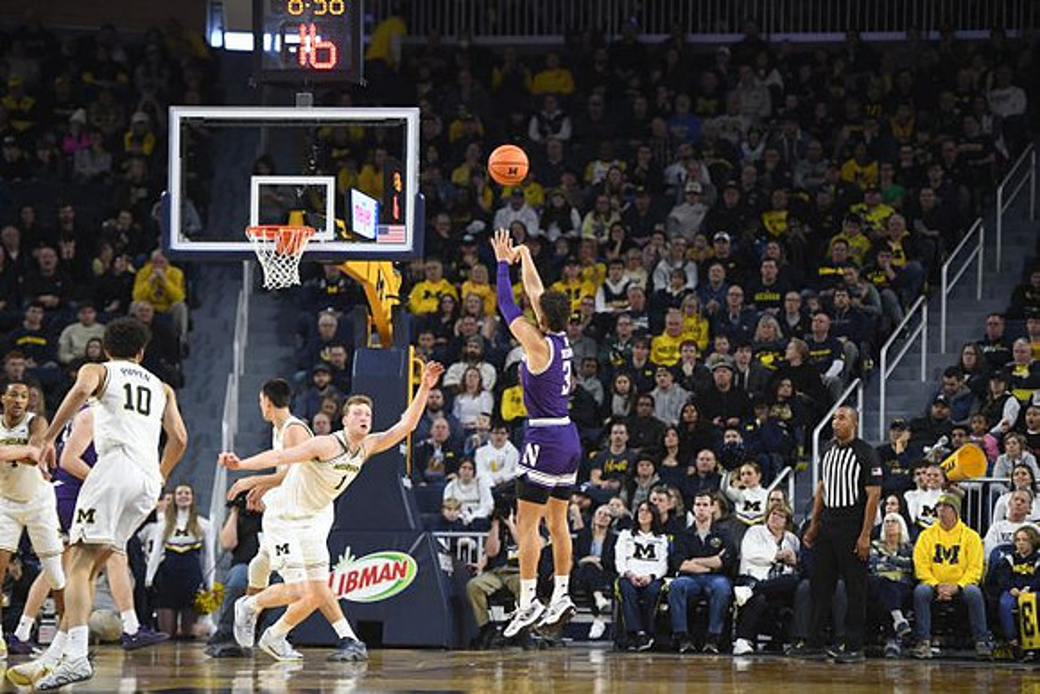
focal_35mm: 145
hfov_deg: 14.2
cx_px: 520
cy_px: 347
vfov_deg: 9.5
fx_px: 4190
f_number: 2.8
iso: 2500
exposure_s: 1/1000
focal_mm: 145
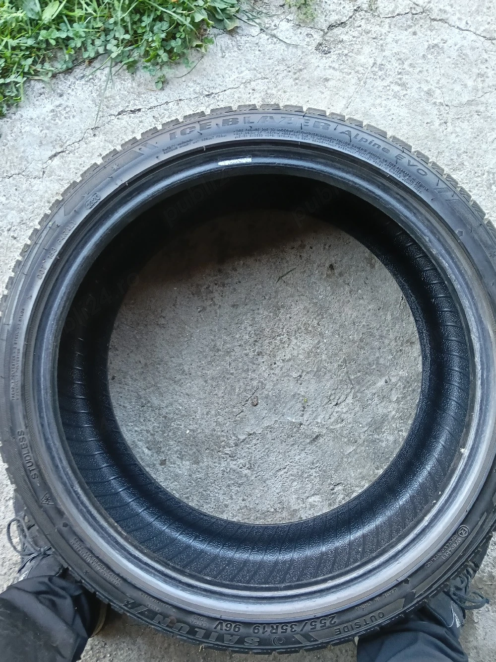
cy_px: 331
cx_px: 248
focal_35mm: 27
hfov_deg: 51.4
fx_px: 516
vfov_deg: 65.3
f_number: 1.8
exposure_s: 1/33.3
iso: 200
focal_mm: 3.98
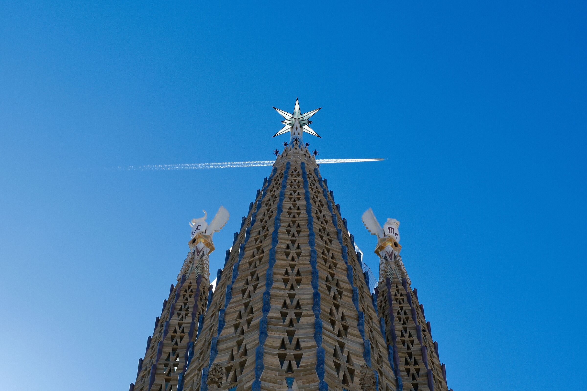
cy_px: 196
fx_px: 913
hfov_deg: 35.6
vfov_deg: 24.2
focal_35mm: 56
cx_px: 294
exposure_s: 1/640
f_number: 5.6
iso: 125
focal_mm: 37.4
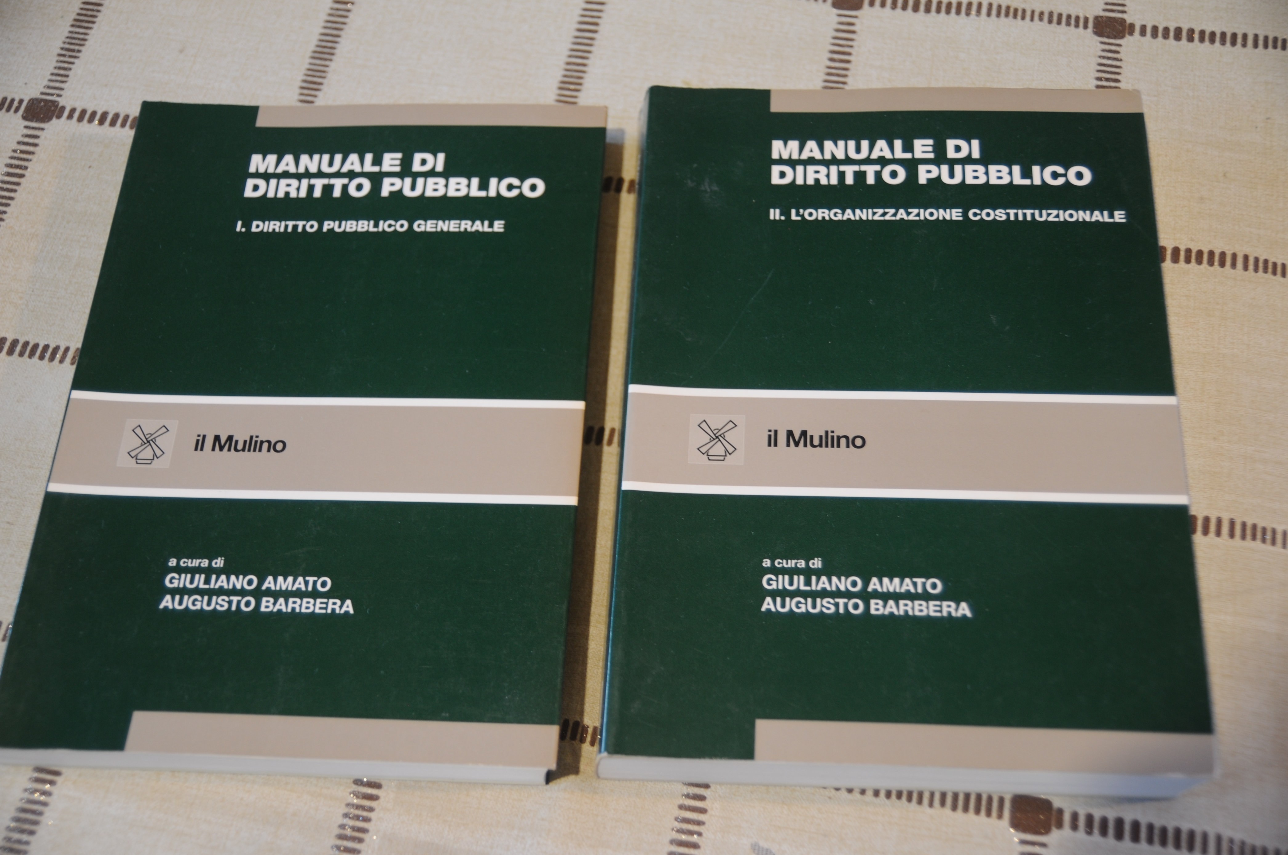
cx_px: 654
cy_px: 437
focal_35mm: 45
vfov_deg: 30.1
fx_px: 1590
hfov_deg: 44.1
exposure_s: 1/15
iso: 200
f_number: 2.8
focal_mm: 29
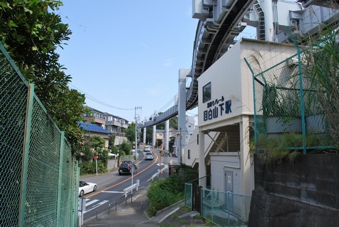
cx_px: 170
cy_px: 114
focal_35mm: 27
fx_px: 255
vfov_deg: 48.1
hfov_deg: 67.3
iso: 100
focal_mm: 18
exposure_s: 1/200
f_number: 7.1
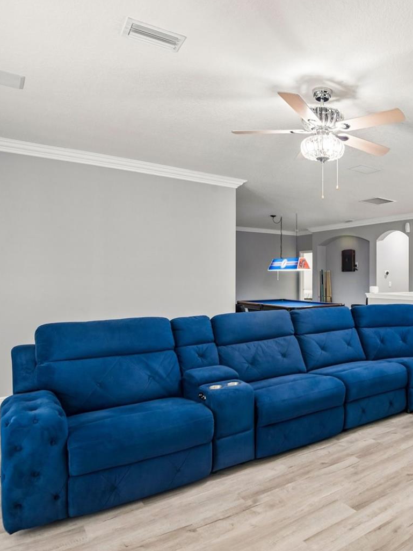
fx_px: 382
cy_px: 280
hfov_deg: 51.4
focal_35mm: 24
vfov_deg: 71.6
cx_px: 358
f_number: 8
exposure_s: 1/5
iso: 400
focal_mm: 16
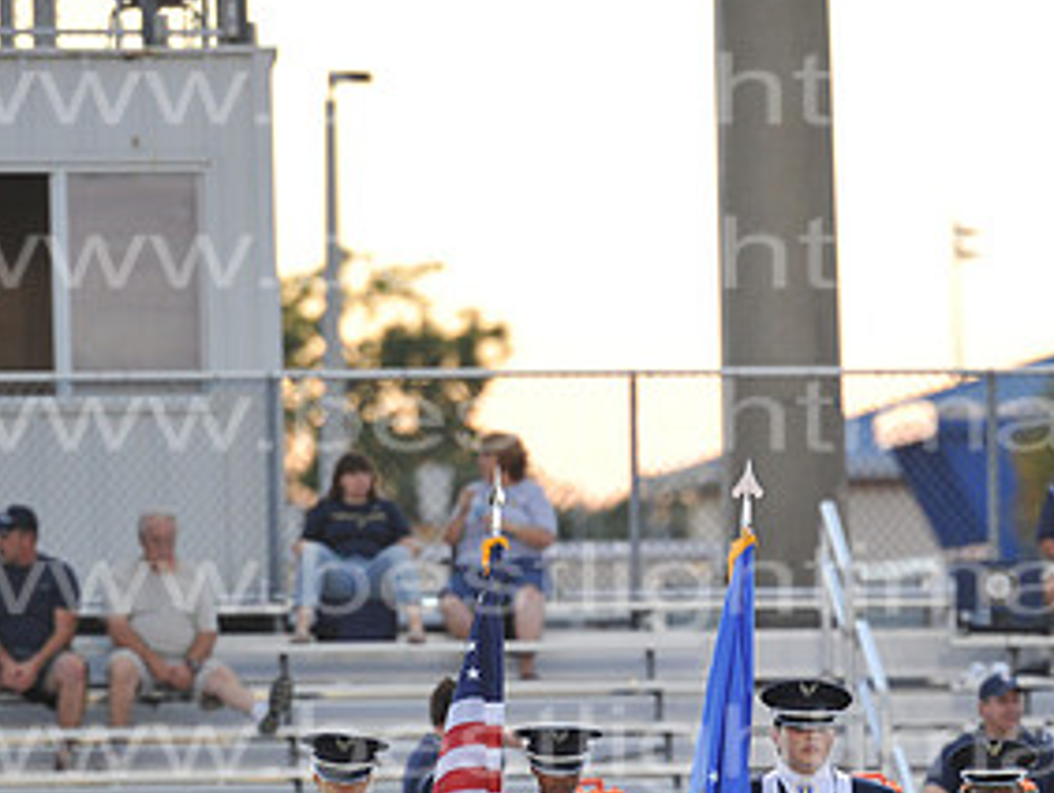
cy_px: 670
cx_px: 792
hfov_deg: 5.0
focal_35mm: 395
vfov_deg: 3.8
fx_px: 12037
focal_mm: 200
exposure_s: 1/400
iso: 1600
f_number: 3.2
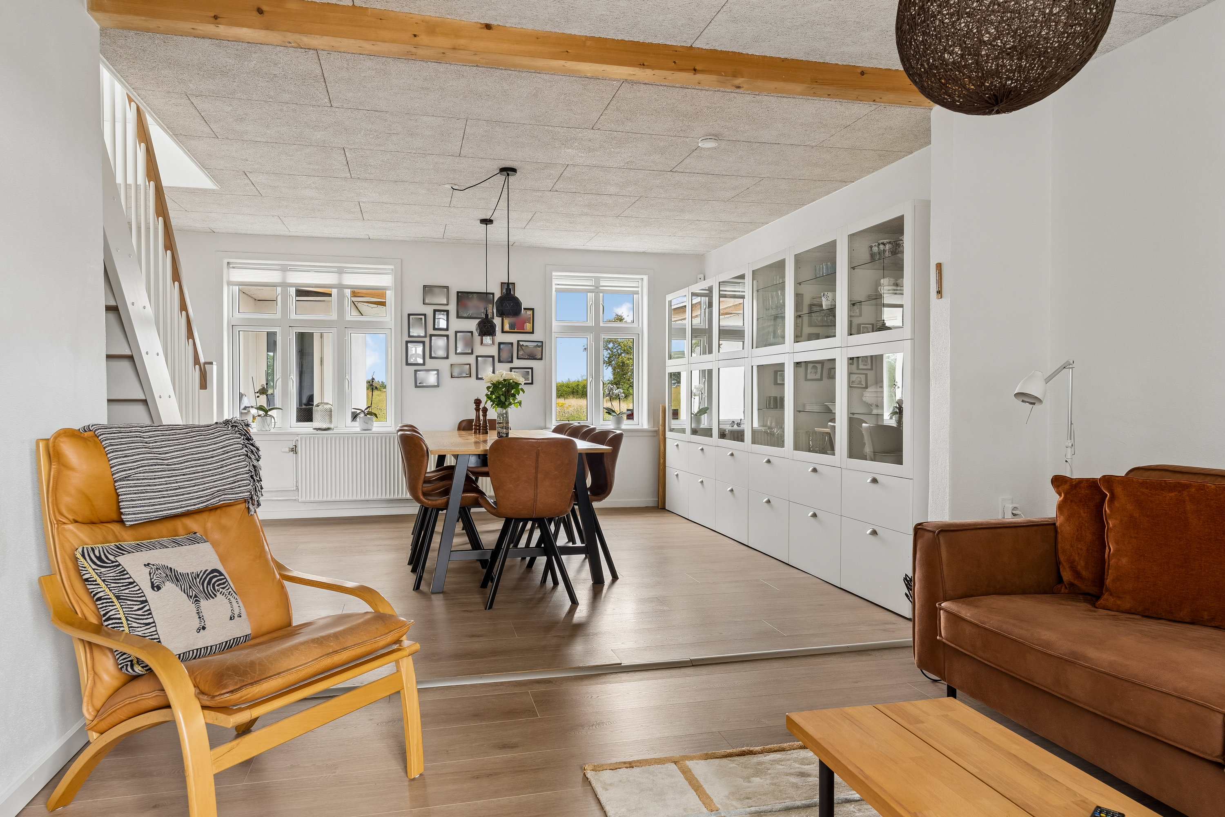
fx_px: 783
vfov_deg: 55.1
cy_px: 408
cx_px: 612
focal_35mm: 23
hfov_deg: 76.1
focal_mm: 23
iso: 200
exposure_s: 1/5
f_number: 8
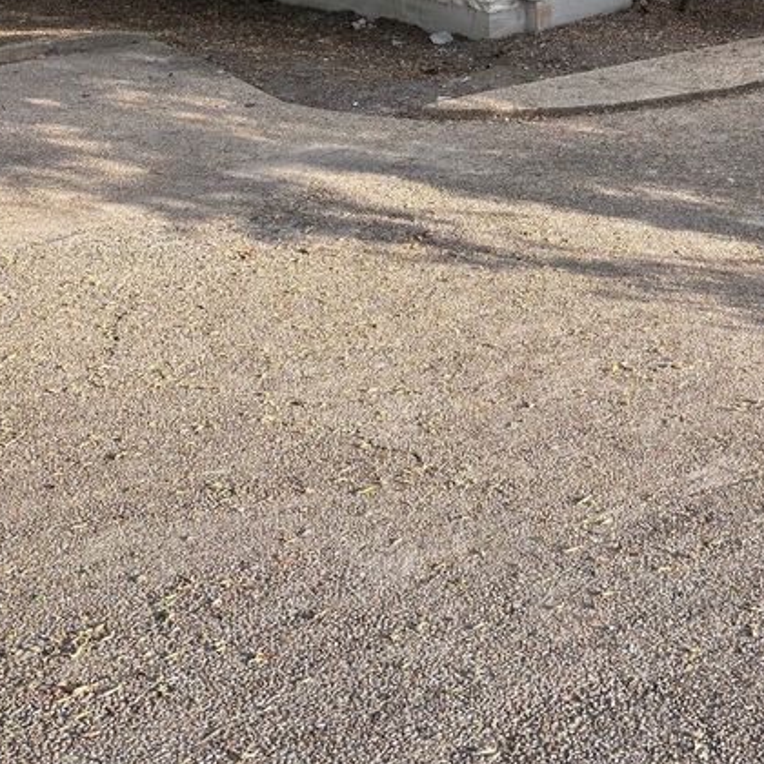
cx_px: 846
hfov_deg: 27.8
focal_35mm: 56
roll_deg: -3.5
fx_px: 1398
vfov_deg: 29.5
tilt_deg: -14.9
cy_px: 100
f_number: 1.6
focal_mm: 5.96
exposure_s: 1/359
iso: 50
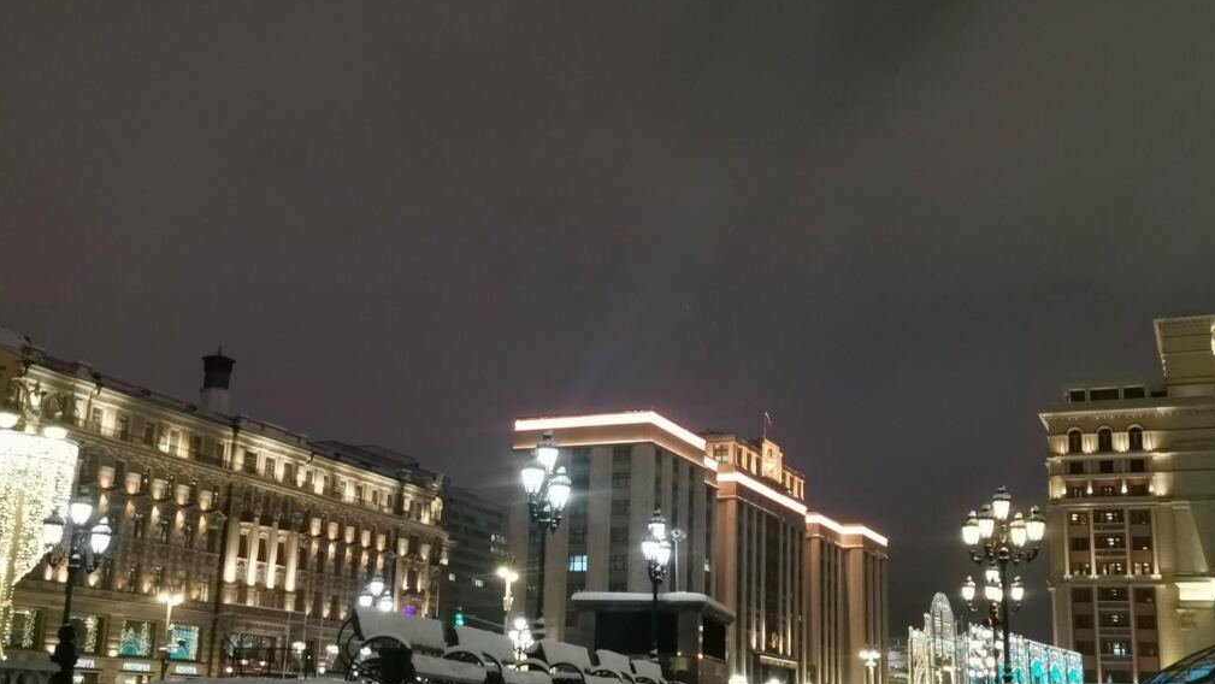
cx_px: 613
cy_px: 399
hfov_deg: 48.3
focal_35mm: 42
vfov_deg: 28.3
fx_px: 1353
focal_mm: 4.75
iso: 320
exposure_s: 1/30
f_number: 1.8
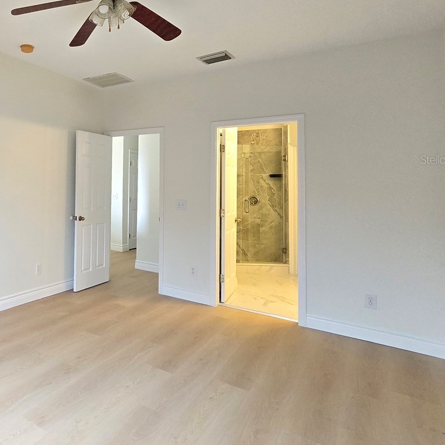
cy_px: 159
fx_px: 335
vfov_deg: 66.0
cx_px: 27
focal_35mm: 23
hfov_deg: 56.0
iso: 320
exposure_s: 1/60
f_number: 2.2
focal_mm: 2.2
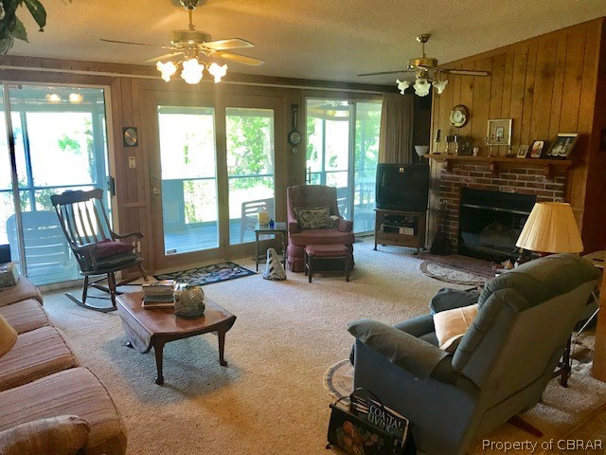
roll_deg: -0.6
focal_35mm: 28
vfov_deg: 49.7
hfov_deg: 63.4
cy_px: 228
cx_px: 303
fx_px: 490
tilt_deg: -10.2
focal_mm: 3.99
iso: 40
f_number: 1.8
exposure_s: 1/30
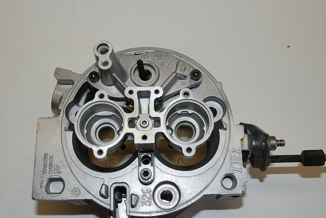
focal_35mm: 46
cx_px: 163
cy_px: 109
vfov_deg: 29.0
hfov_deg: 42.3
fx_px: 421
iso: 800
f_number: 8
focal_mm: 31
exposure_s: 1/200
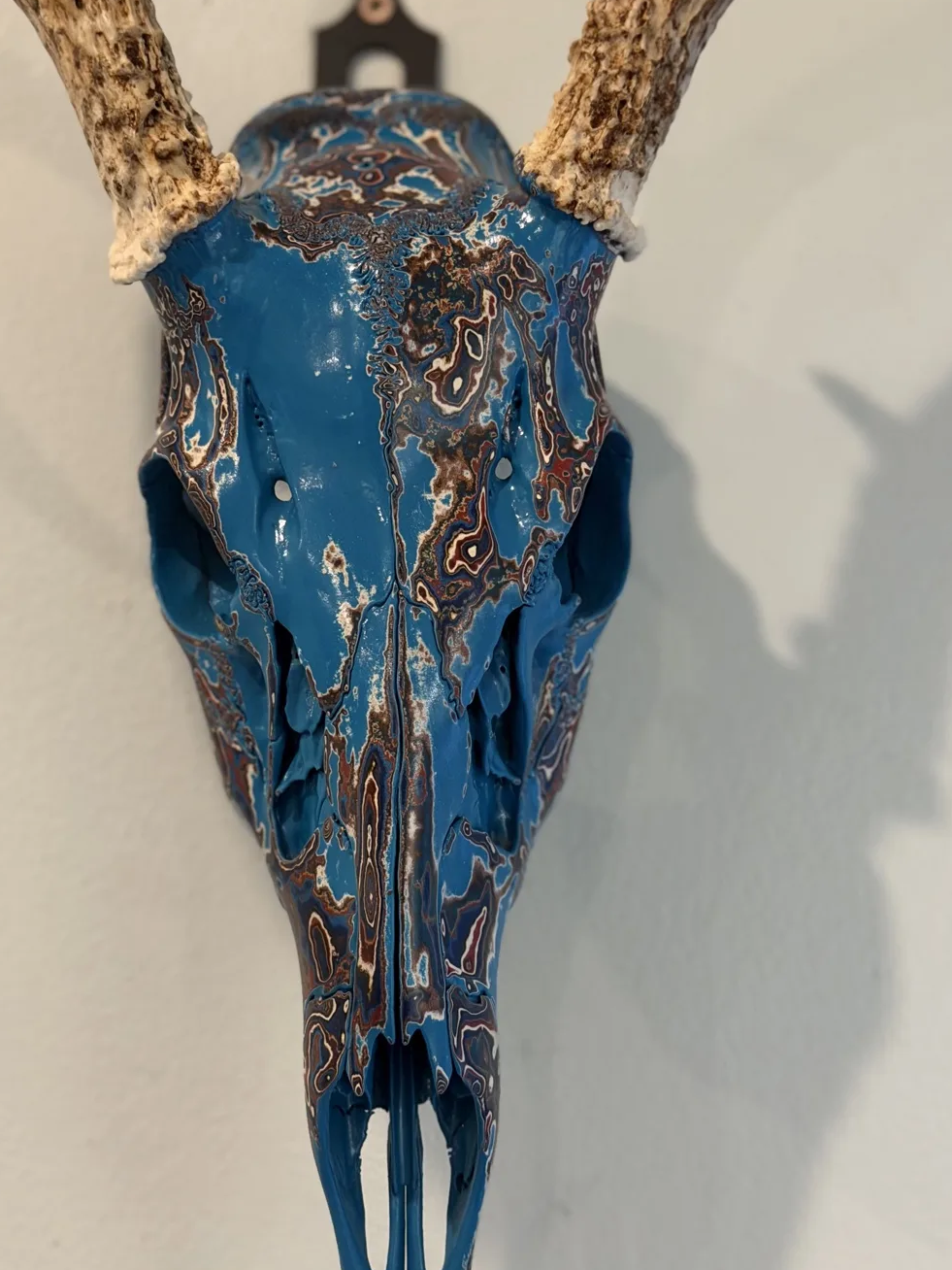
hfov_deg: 24.8
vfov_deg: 32.7
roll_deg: -3.1
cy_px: 643
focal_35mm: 59
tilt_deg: +4.4
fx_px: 2163
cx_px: 394
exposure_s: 1/40
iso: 400
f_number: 1.78
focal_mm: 6.76
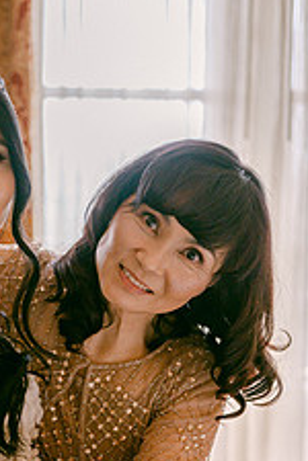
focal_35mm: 100
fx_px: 1283
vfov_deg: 20.3
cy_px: 336
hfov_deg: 13.6
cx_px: 43
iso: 400
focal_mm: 50
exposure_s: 1/640
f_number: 1.8
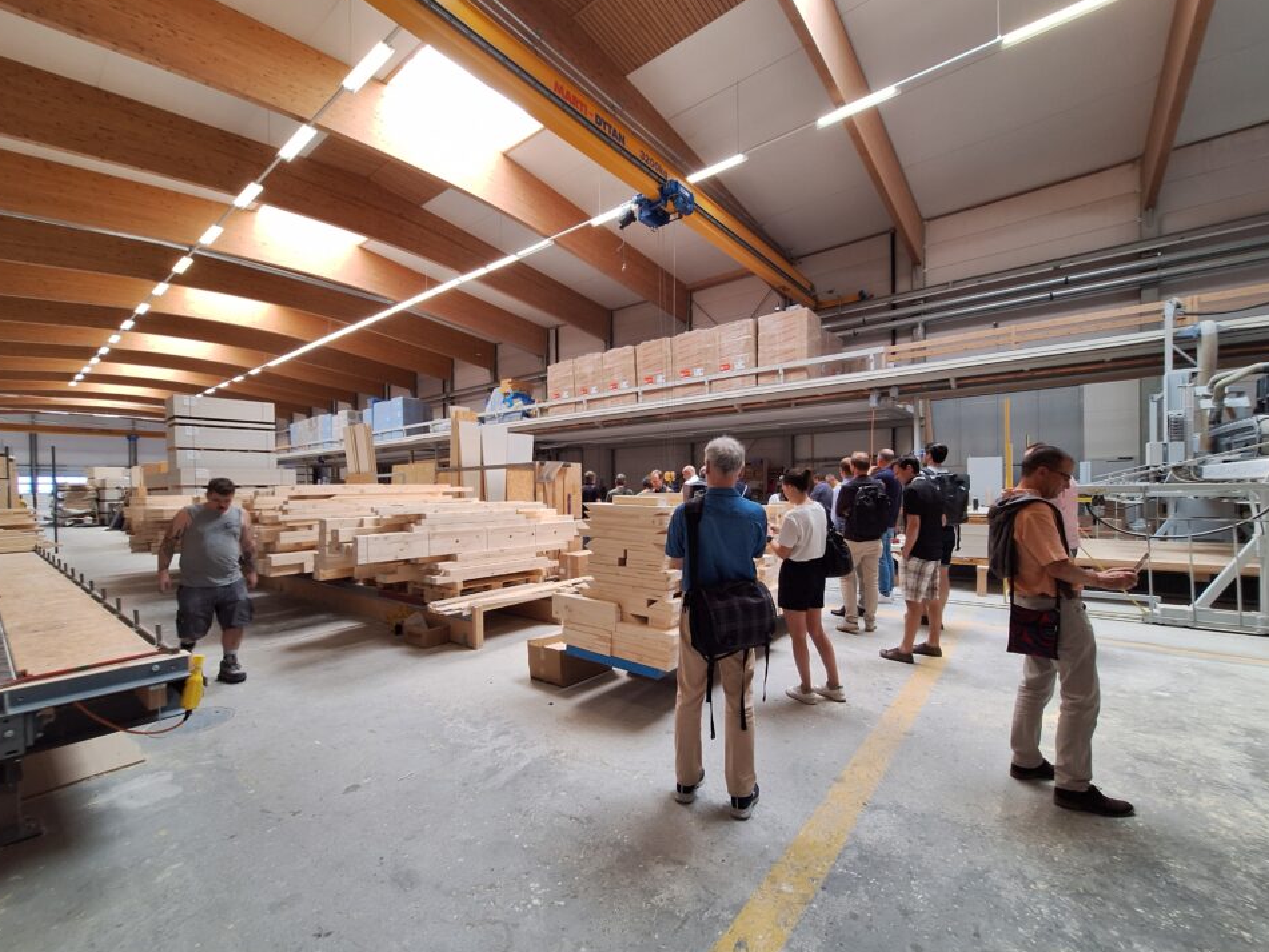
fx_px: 513
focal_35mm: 14
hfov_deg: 102.0
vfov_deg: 85.6
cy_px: 493
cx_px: 600
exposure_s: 1/50
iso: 50
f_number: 2.2
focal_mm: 1.74
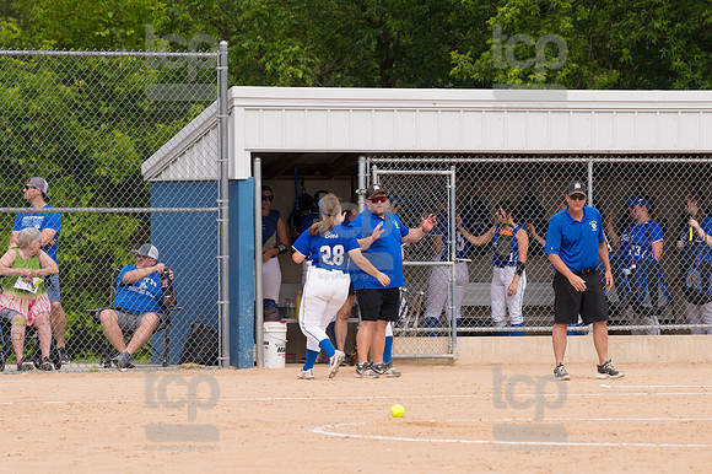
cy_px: 237
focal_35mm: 300
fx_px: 5930
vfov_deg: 4.6
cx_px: 356
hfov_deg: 6.9
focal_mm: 200
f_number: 5.6
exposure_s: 1/1600
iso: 320
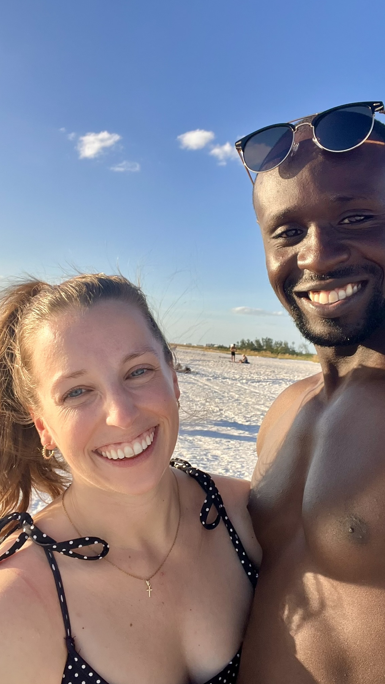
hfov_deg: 35.6
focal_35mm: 33
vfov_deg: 59.5
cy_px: 343
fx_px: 599
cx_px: 213
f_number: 2.2
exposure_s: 1/483
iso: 32
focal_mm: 2.71
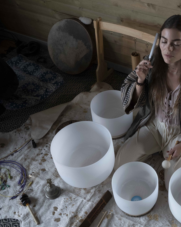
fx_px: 308
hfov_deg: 31.4
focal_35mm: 46
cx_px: 158
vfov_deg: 40.3
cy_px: 115
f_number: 5.6
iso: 5000
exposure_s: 1/125
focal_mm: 32
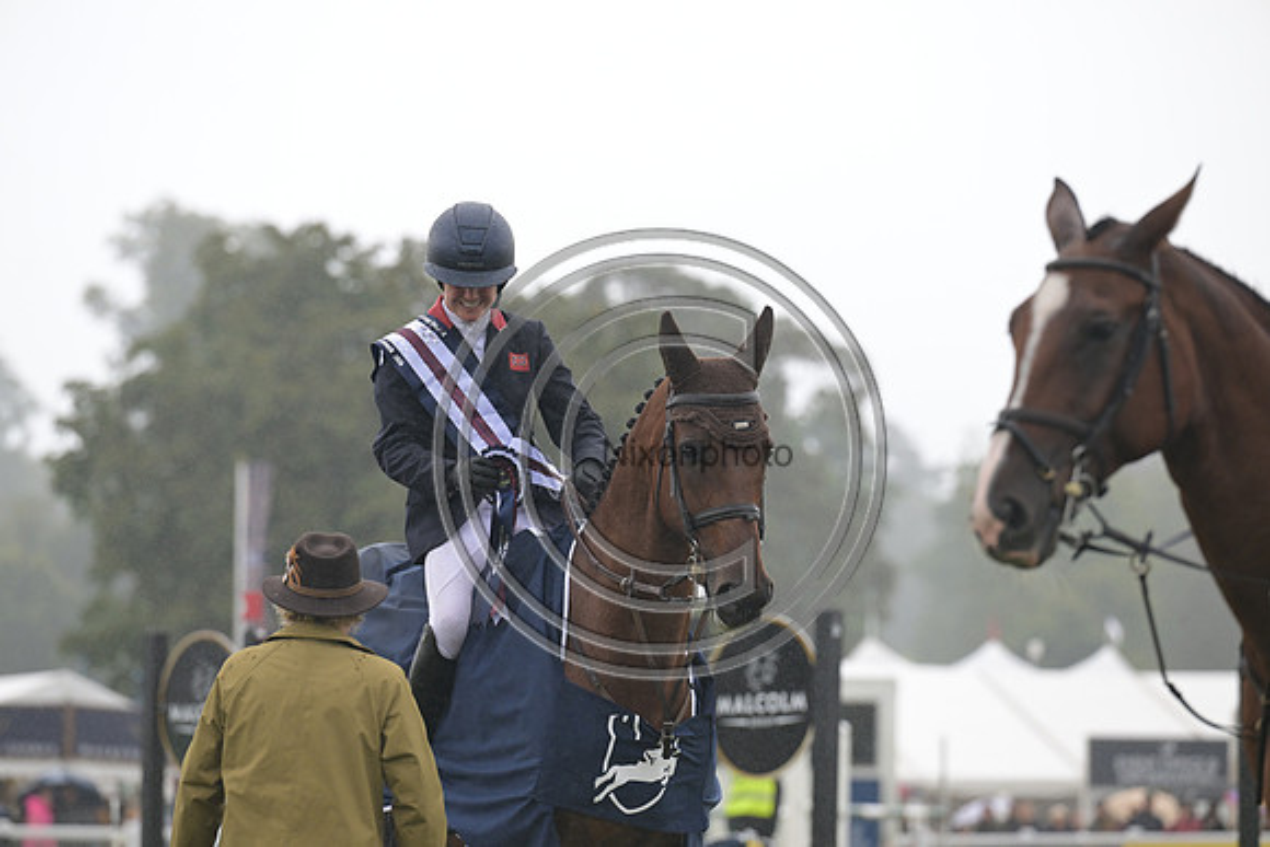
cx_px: 635
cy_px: 424
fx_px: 7057
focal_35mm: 200
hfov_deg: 10.3
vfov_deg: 6.9
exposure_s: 1/1250
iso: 1250
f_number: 4.5
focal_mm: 200
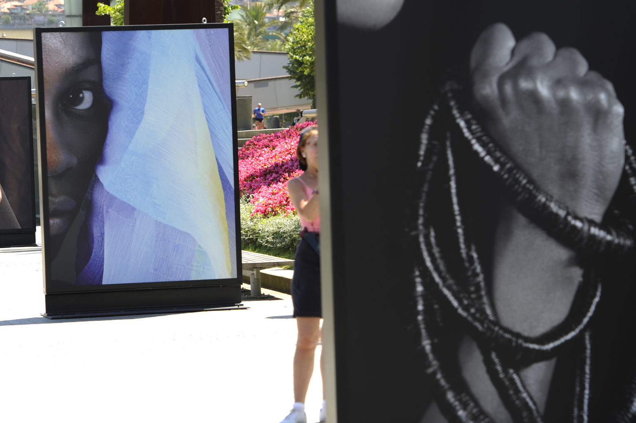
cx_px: 303
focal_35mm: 162
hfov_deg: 12.7
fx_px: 2860
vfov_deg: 8.5
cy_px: 186
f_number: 4.5
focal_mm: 116
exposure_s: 1/250
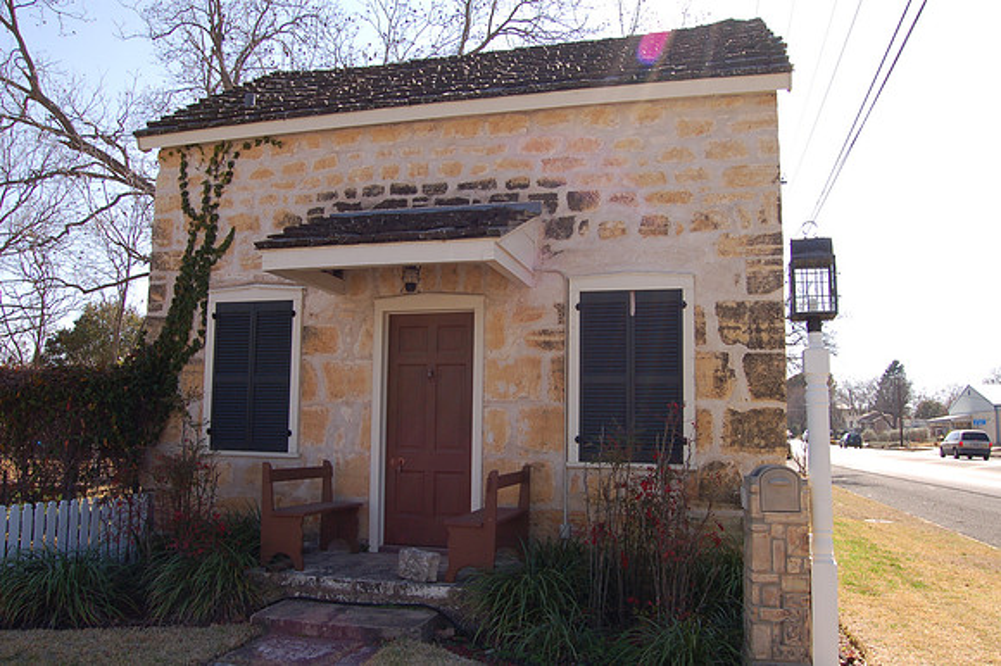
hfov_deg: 67.4
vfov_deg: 47.9
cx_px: 500
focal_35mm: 27
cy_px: 333
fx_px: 750
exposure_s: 1/160
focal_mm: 18
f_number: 9
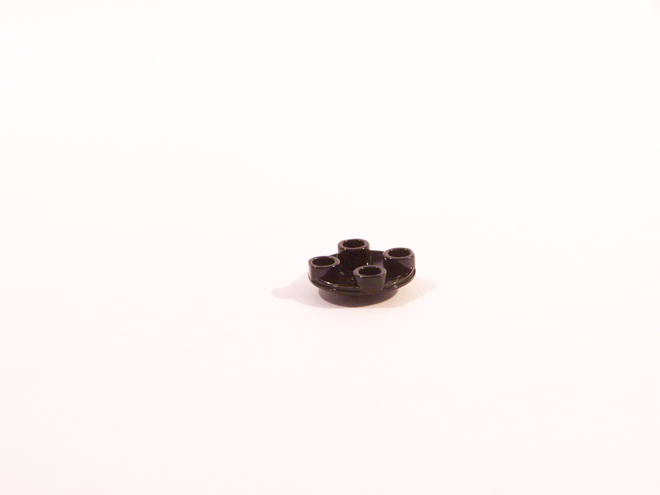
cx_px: 330
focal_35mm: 94
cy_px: 248
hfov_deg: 20.9
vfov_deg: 15.7
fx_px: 1792
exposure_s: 1/30
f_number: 3.6
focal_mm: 15.6
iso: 400
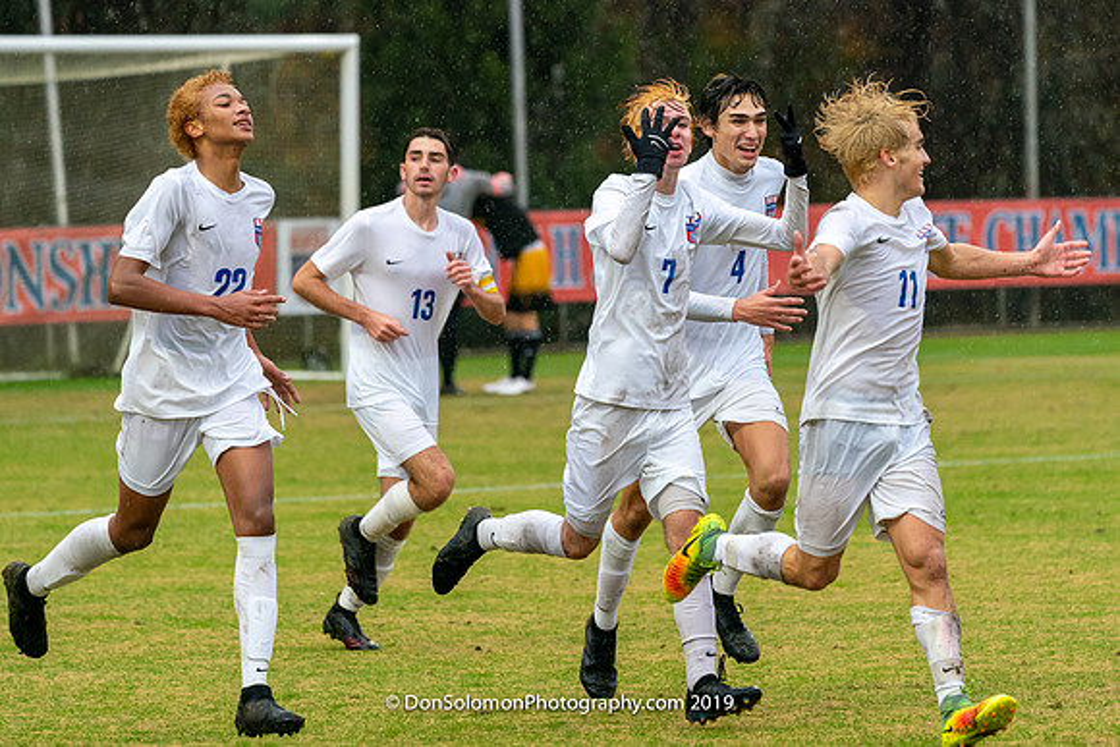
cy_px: 314
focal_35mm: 287
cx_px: 637
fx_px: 8938
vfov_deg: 4.8
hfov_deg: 7.2
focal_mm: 247
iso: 3200
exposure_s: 1/1000
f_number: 5.6
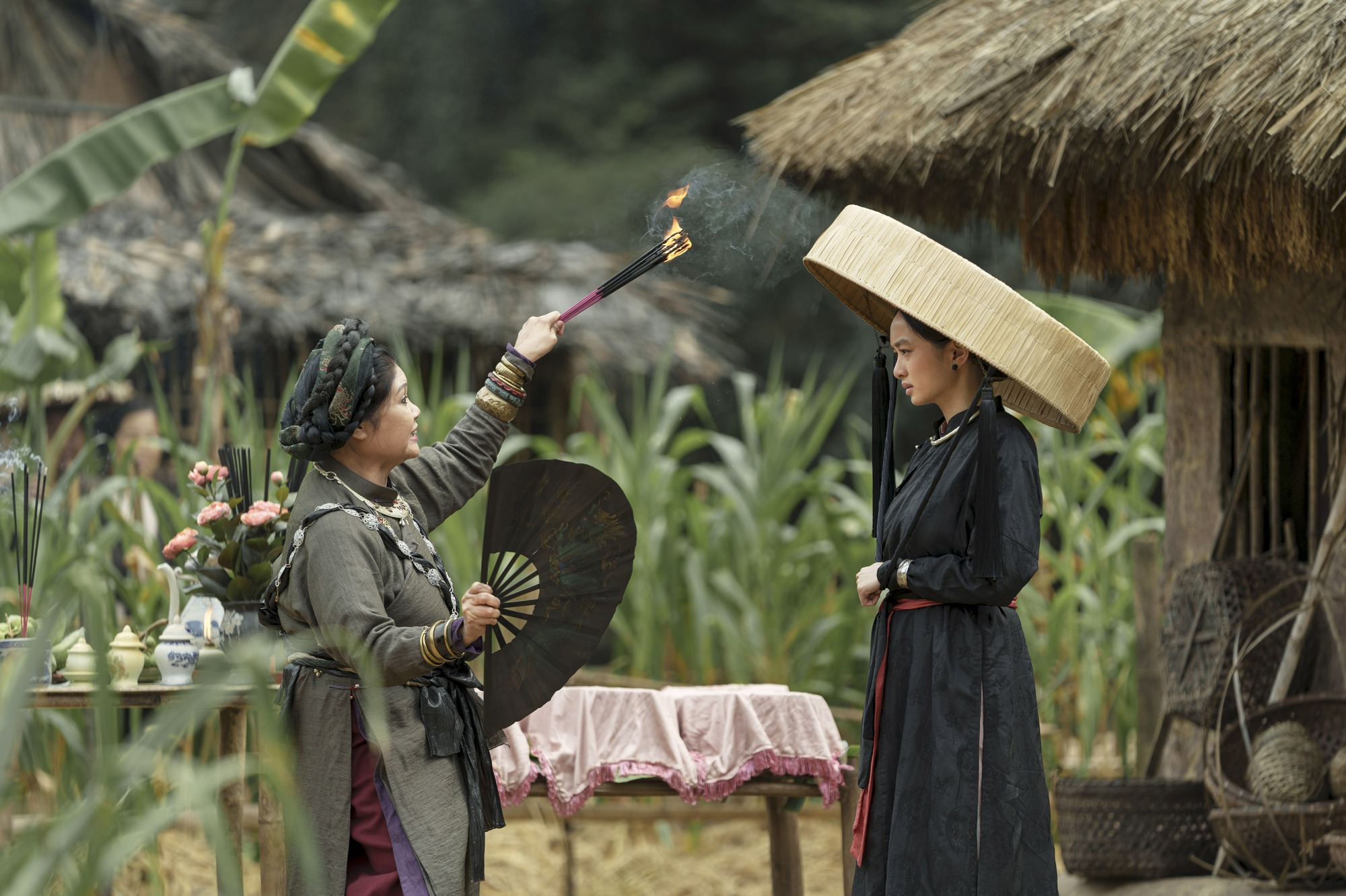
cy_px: 448
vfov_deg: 6.9
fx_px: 7402
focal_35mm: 198
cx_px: 673
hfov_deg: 10.4
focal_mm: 198
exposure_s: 1/640
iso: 100
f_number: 2.8
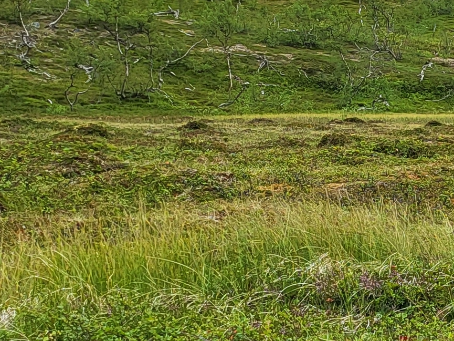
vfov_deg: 13.3
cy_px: 133
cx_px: 801
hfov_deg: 15.4
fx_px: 1456
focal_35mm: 111
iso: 40
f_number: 1.8
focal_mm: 5
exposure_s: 1/771
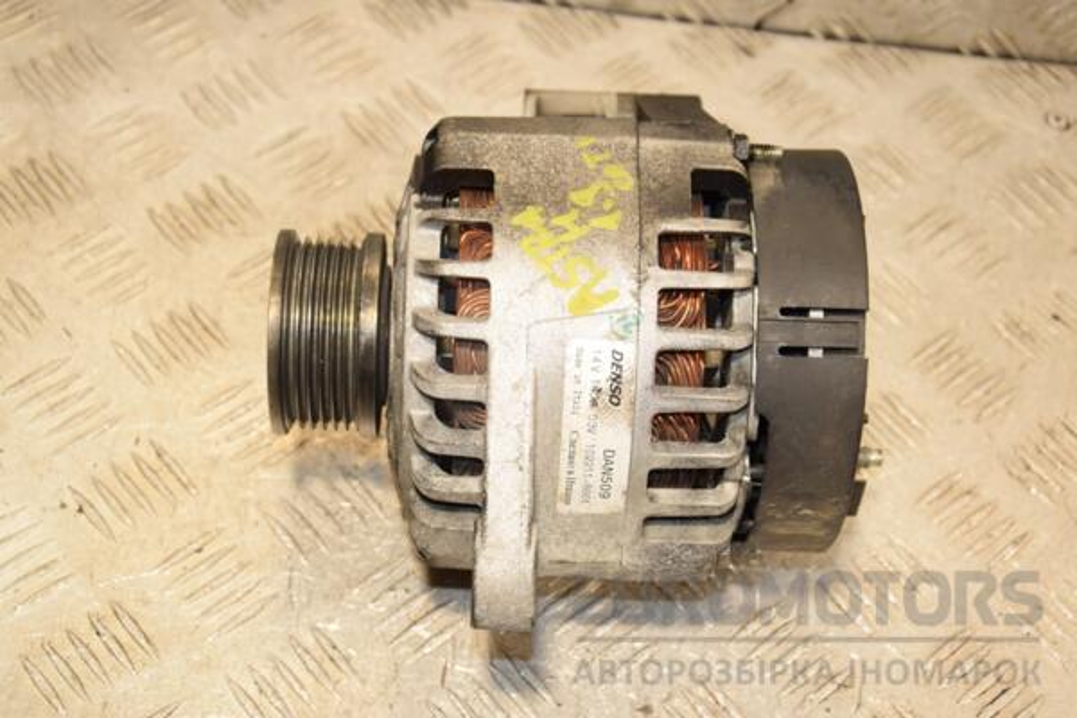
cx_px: 538
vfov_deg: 21.6
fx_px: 1885
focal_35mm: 63
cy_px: 359
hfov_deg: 31.9
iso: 800
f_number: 6.3
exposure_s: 1/200
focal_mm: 42
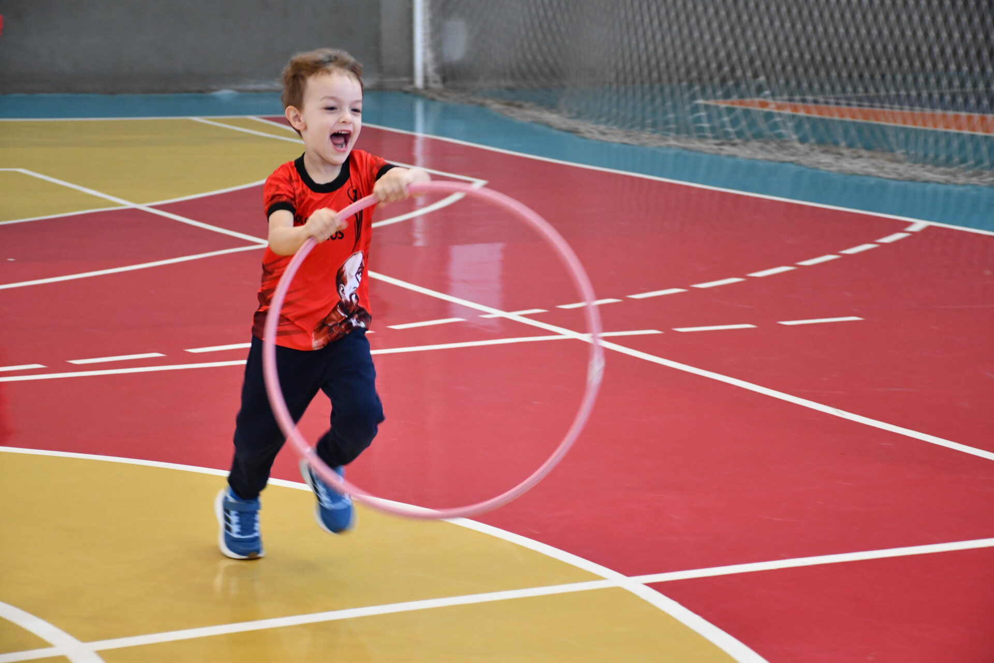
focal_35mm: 93
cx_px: 497
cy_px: 332
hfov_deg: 21.9
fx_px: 2568
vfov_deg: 14.7
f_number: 5
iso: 2000
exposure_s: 1/125
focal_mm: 62
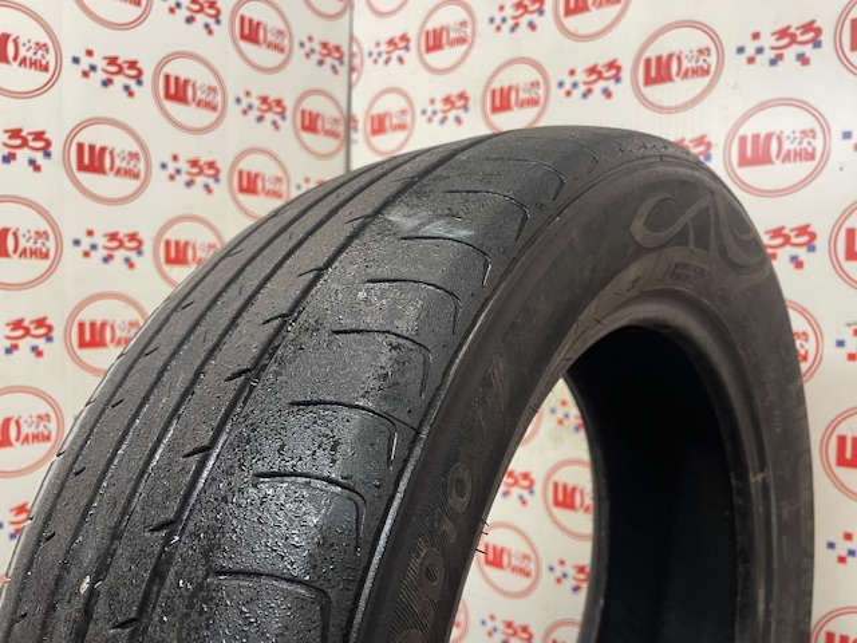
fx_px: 644
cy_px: 322
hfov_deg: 67.3
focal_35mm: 26
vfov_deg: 53.1
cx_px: 428
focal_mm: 4.2
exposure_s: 1/50
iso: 125
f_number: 1.6
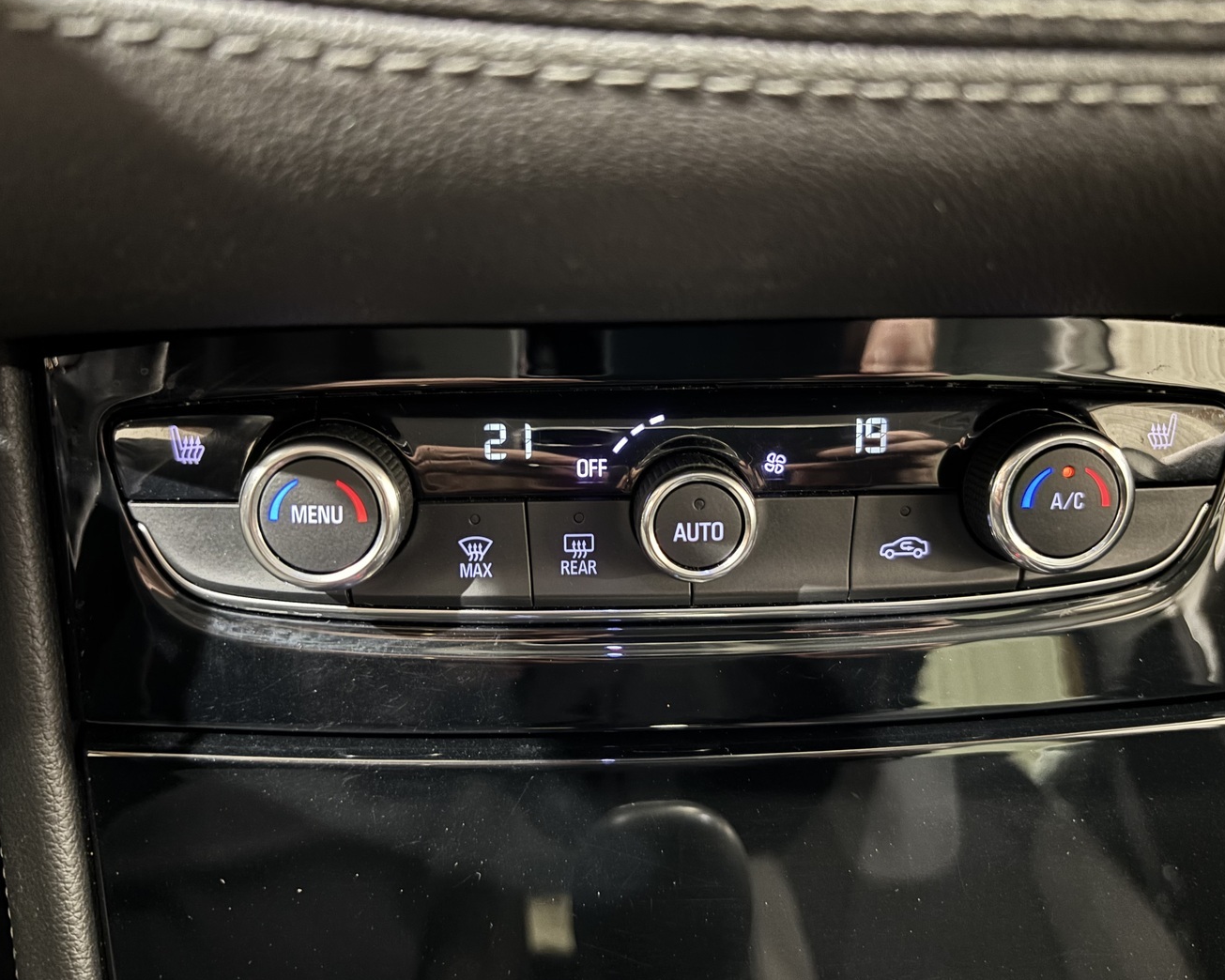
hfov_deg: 62.2
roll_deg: -2.3
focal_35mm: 28
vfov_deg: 51.5
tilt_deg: -42.8
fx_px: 1015
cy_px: 483
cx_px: 630
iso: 800
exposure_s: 1/9
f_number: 1.6
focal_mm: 5.96
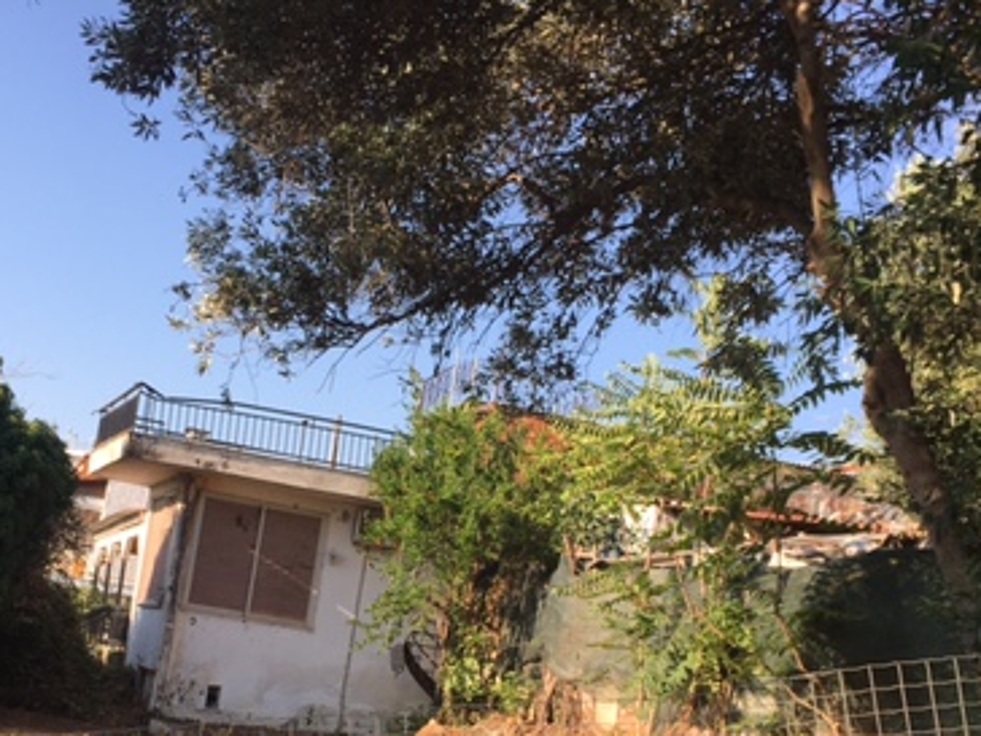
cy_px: 639
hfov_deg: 37.4
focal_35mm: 51
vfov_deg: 27.7
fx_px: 1445
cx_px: 418
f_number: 2.2
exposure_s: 1/746
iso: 25
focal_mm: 4.15
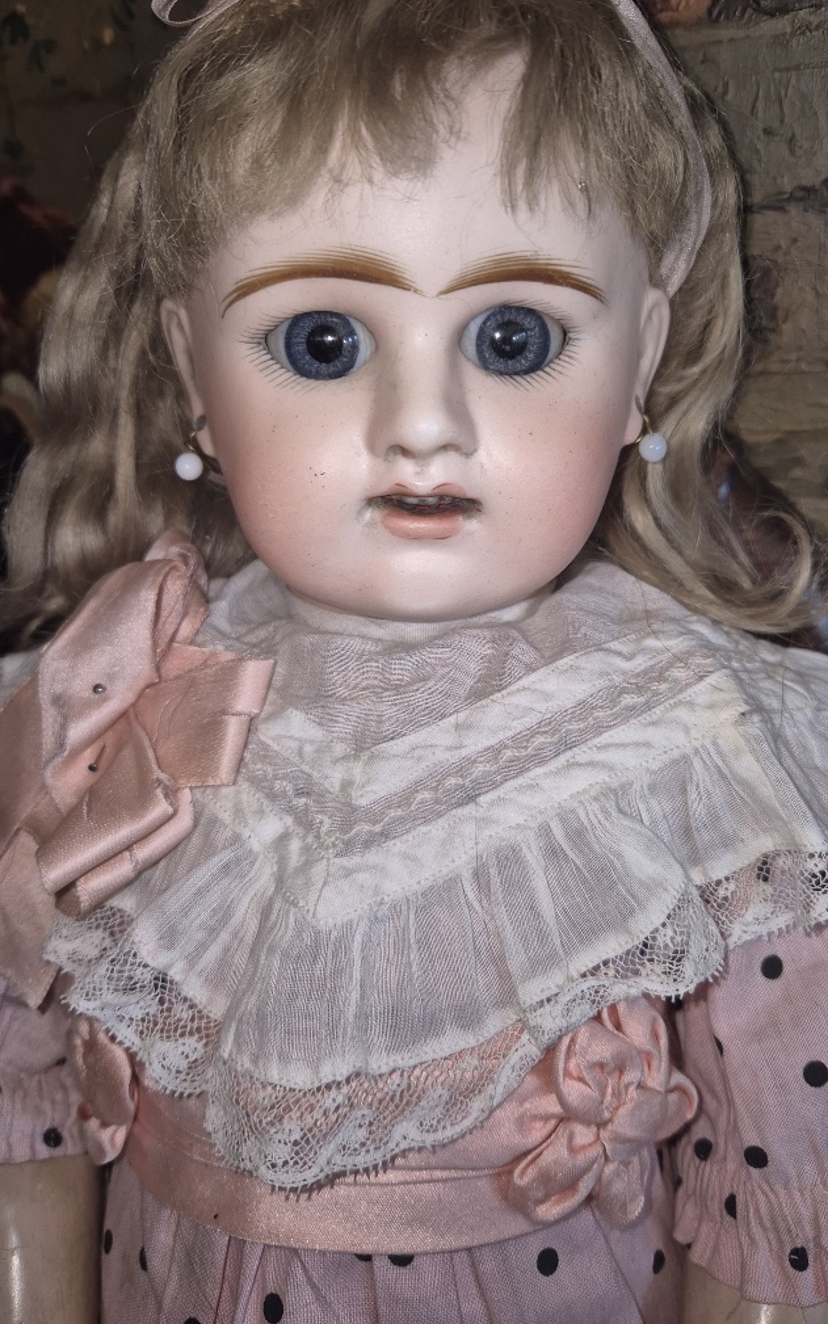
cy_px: 560
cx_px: 466
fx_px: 1047
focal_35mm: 29
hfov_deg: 43.1
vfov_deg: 64.3
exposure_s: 1/50
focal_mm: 5.4
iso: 64
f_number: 1.8
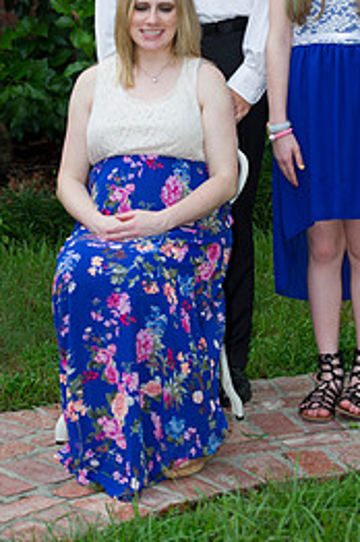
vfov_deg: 15.8
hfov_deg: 10.6
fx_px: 1940
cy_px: 120
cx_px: 208
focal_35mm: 129
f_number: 3.5
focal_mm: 75
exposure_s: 1/320
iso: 640
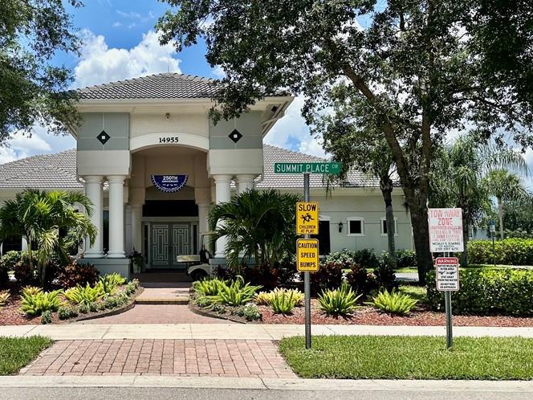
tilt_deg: +5.2
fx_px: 570
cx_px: 149
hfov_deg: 48.6
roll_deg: +0.1
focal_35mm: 37
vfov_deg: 38.7
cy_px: 205
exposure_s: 1/5000
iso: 80
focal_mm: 6.86
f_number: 1.78
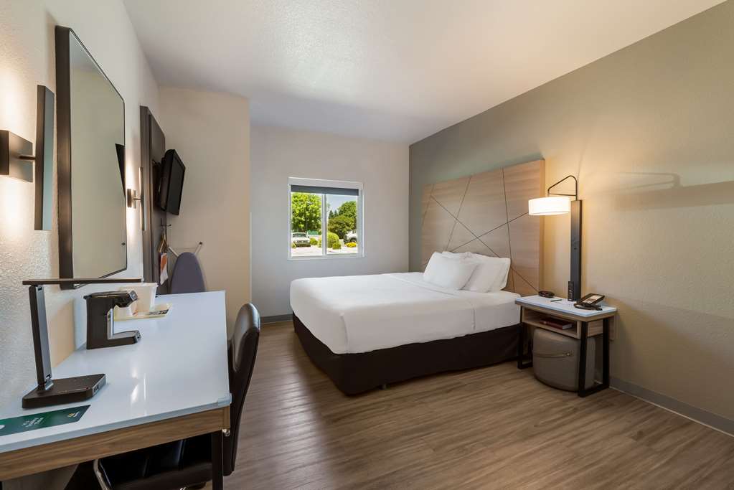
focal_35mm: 15
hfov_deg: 100.4
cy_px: 245
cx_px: 367
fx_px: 306
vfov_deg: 77.4
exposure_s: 1/3
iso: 250
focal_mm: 15
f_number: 10
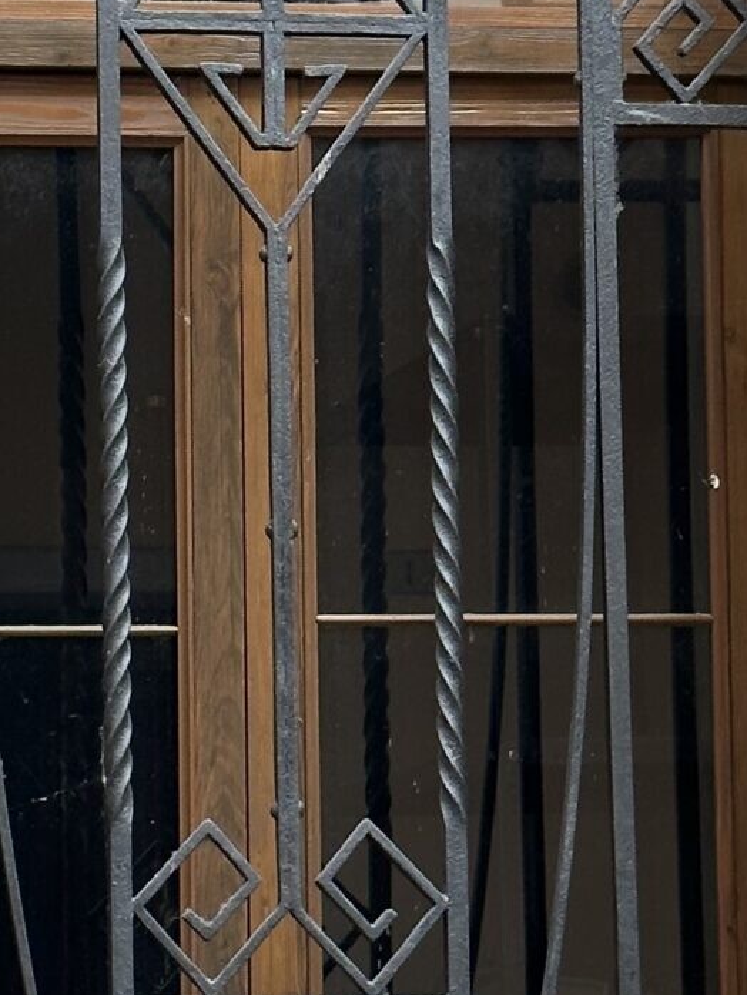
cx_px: 182
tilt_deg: +9.0
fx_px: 5061
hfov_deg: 8.4
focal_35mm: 176
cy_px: 352
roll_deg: +1.1
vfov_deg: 11.2
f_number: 1.78
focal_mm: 6.86
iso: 64
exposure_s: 1/564
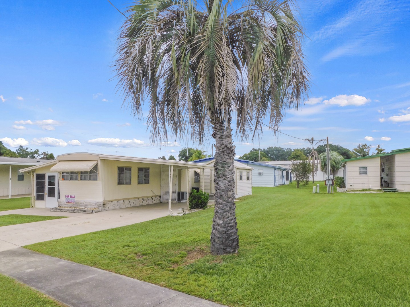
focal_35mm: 25
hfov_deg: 69.4
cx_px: 205
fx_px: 296
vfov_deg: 54.9
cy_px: 154
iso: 125
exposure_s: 1/1000
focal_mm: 4.5
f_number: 3.1
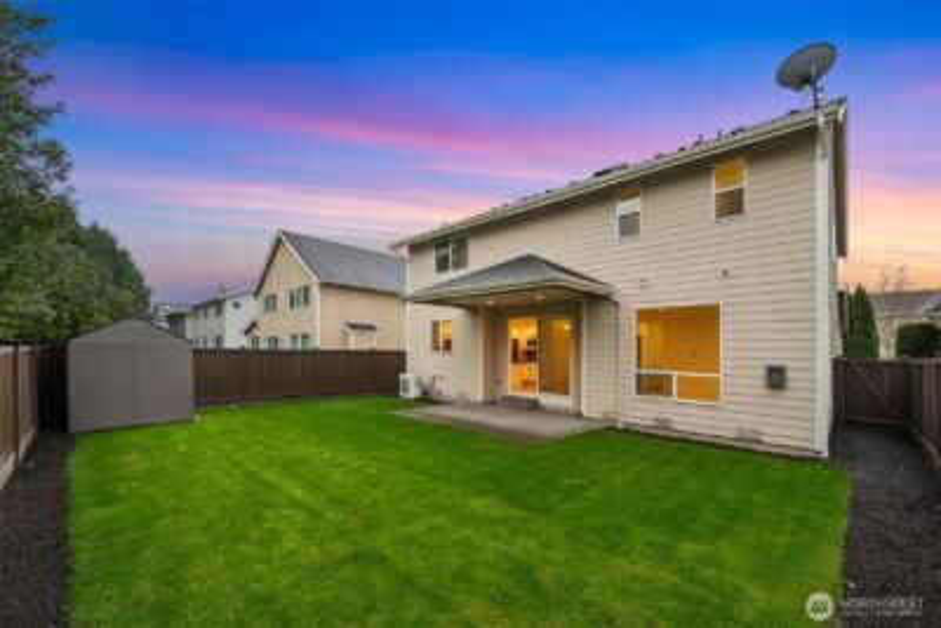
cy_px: 314
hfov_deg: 104.2
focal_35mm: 14
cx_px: 470
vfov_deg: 81.3
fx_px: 366
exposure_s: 1/15
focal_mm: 14
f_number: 8
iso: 250
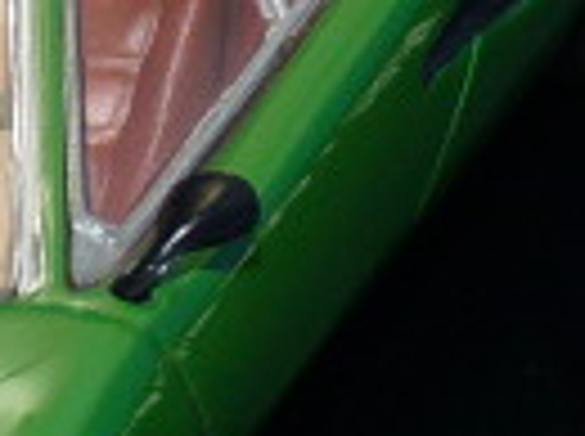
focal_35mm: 652
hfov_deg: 3.0
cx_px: -378
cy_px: 108
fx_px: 10998
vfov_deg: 2.3
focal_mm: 13.3
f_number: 3.4
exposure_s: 1/40
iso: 100
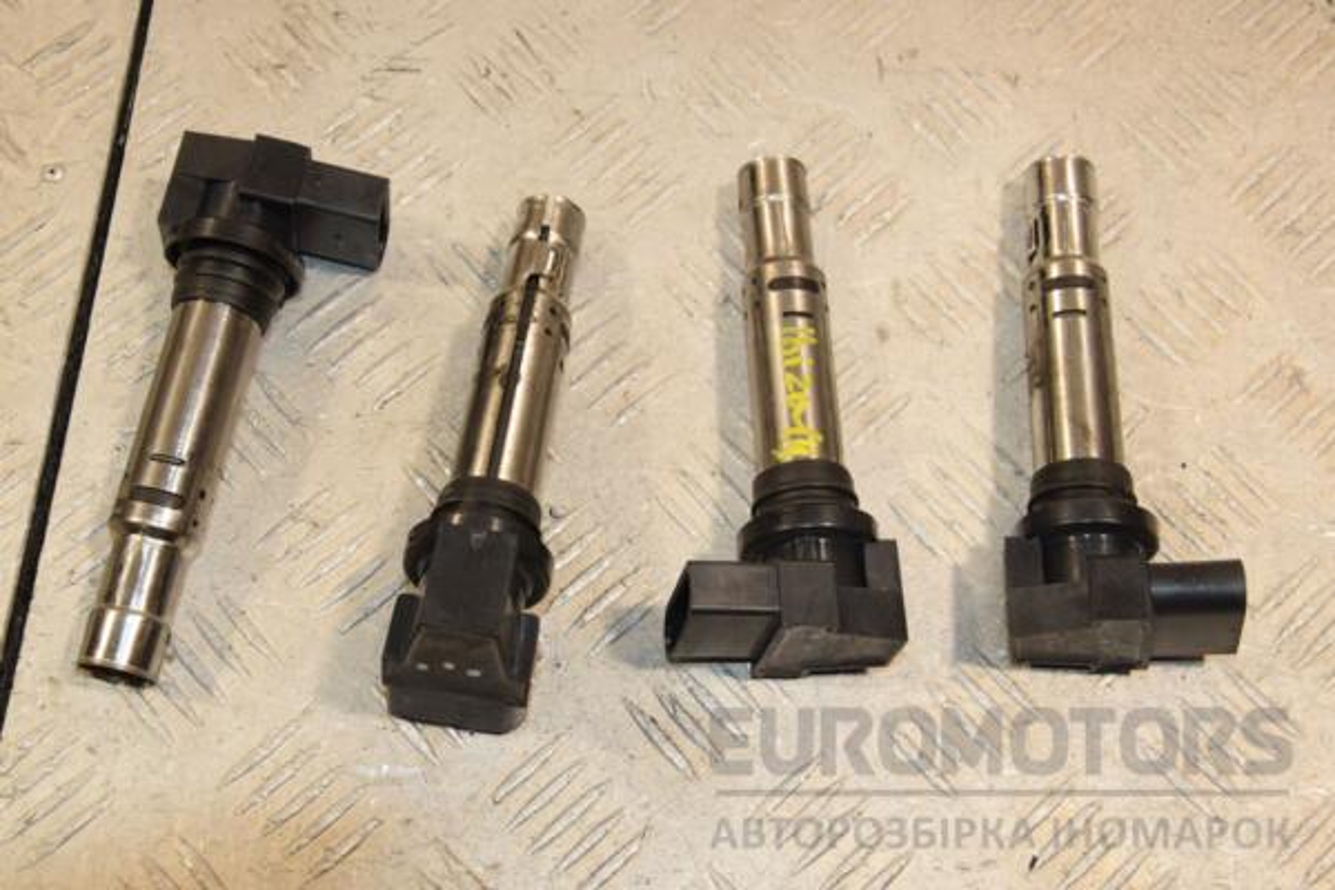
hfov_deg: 37.9
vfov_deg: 25.8
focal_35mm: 52
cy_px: 445
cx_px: 668
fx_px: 1947
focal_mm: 35
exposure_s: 1/200
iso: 800
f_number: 9
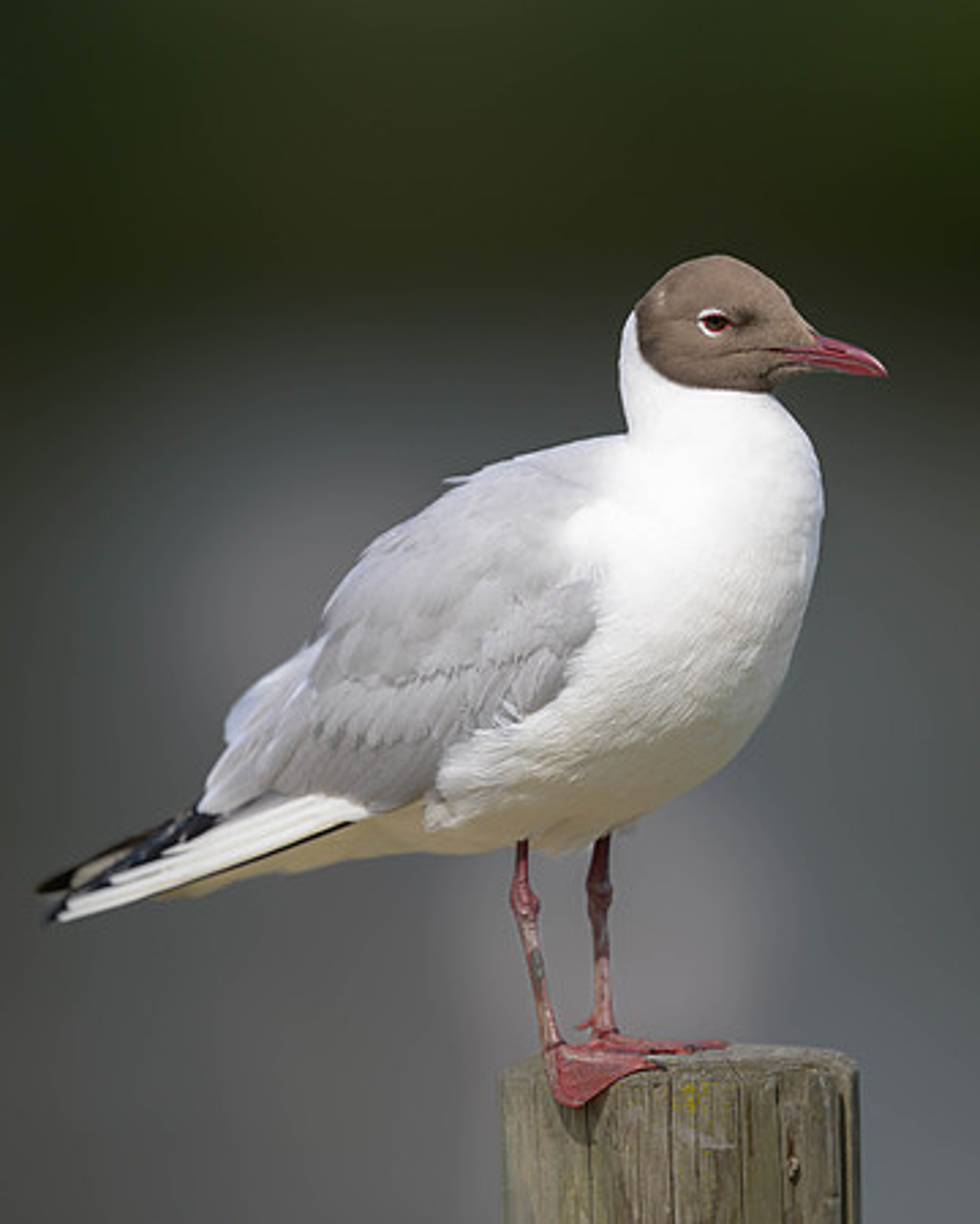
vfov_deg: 3.2
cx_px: 645
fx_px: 21960
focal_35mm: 606
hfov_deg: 2.6
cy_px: 566
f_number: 3.5
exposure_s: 1/5000
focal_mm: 400
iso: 360
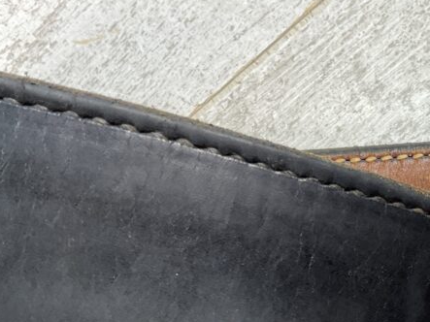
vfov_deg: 20.7
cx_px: 399
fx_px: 832
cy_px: 365
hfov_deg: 27.8
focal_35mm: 67
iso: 40
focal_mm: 3
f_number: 1.8
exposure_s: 1/120
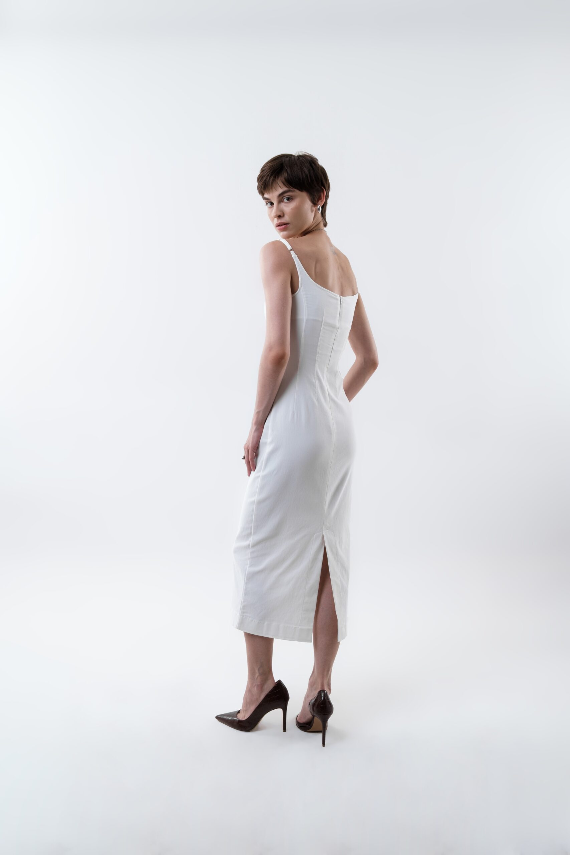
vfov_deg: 54.4
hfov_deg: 37.9
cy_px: 428
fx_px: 831
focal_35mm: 35
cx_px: 285
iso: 80
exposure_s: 1/125
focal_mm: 23
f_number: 13
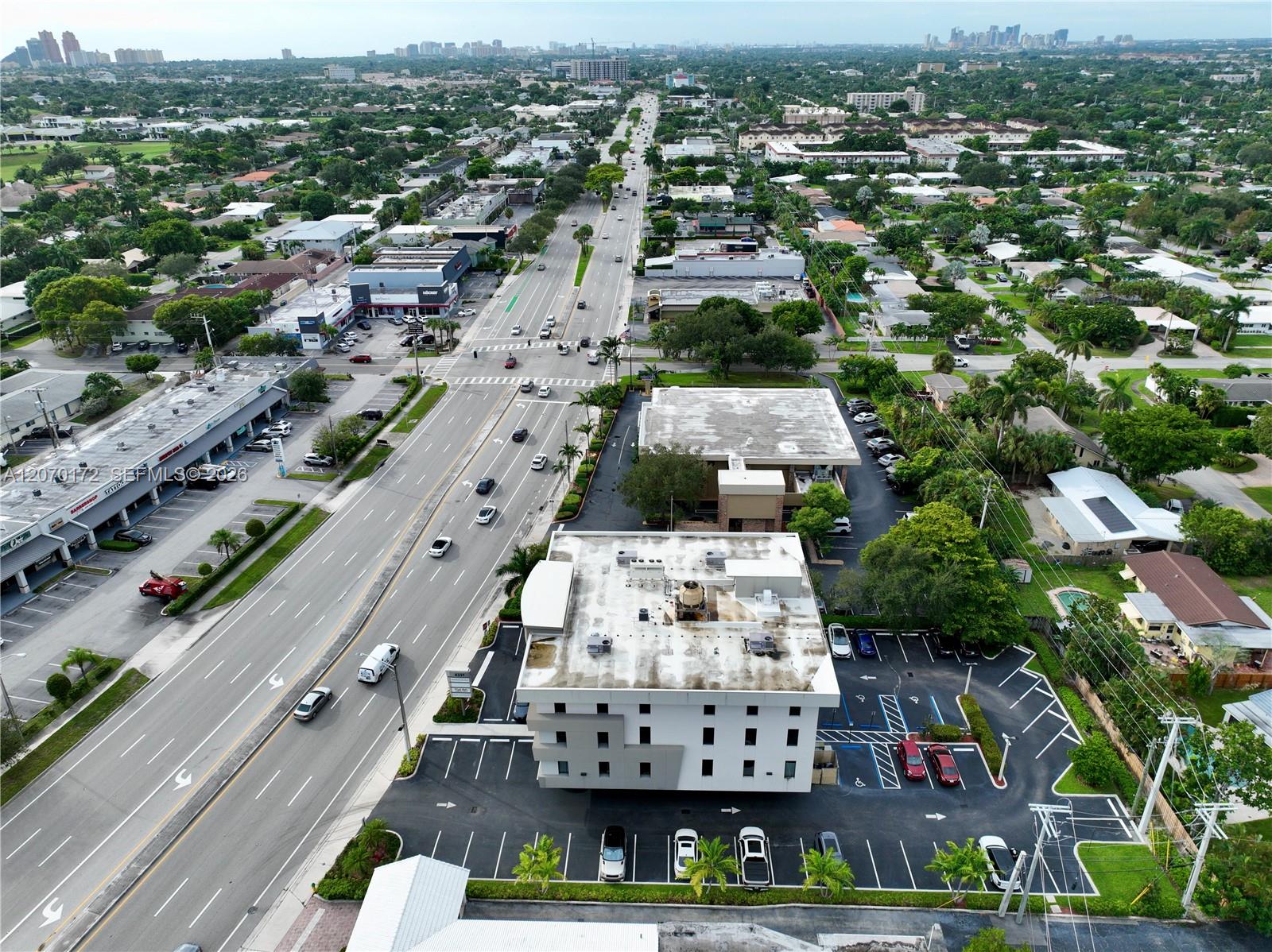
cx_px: 636
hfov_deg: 71.6
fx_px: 881
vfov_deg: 56.8
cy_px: 476
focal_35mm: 24
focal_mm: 12.29
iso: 100
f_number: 2.8
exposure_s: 1/800
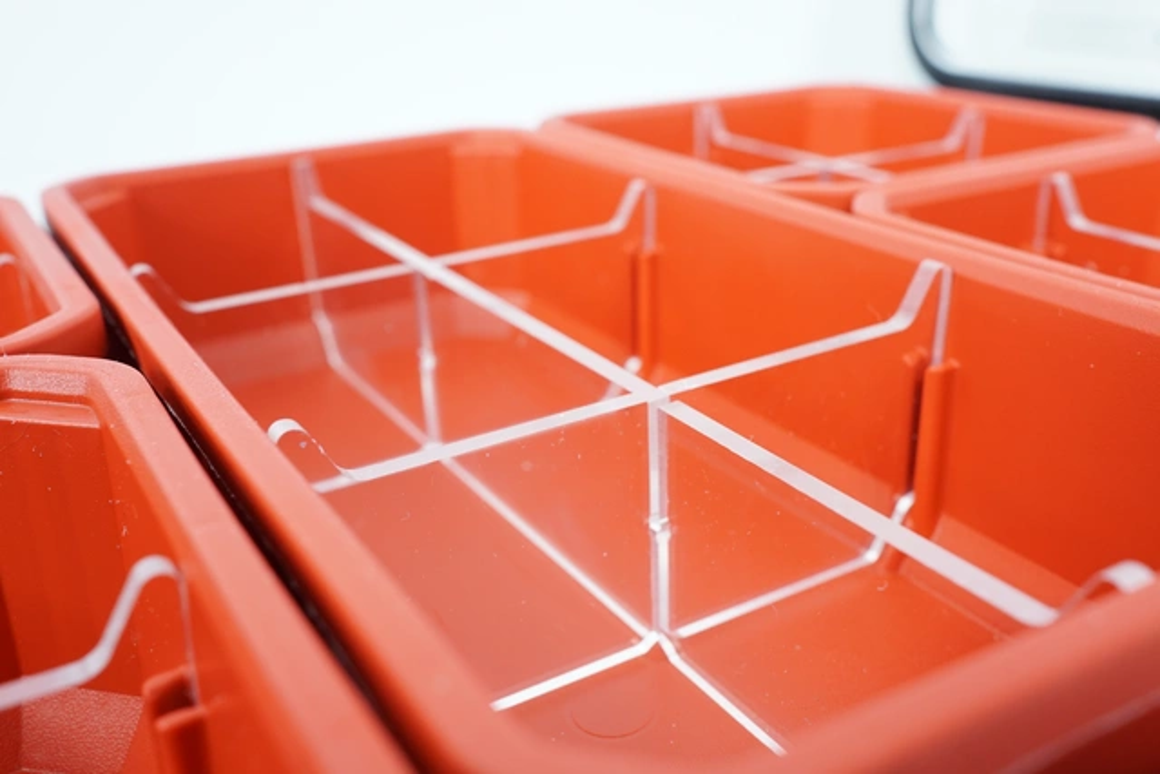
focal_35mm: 36
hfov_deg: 53.1
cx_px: 580
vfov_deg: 36.9
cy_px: 387
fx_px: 1160
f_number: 7.1
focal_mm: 24
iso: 800
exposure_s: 1/60
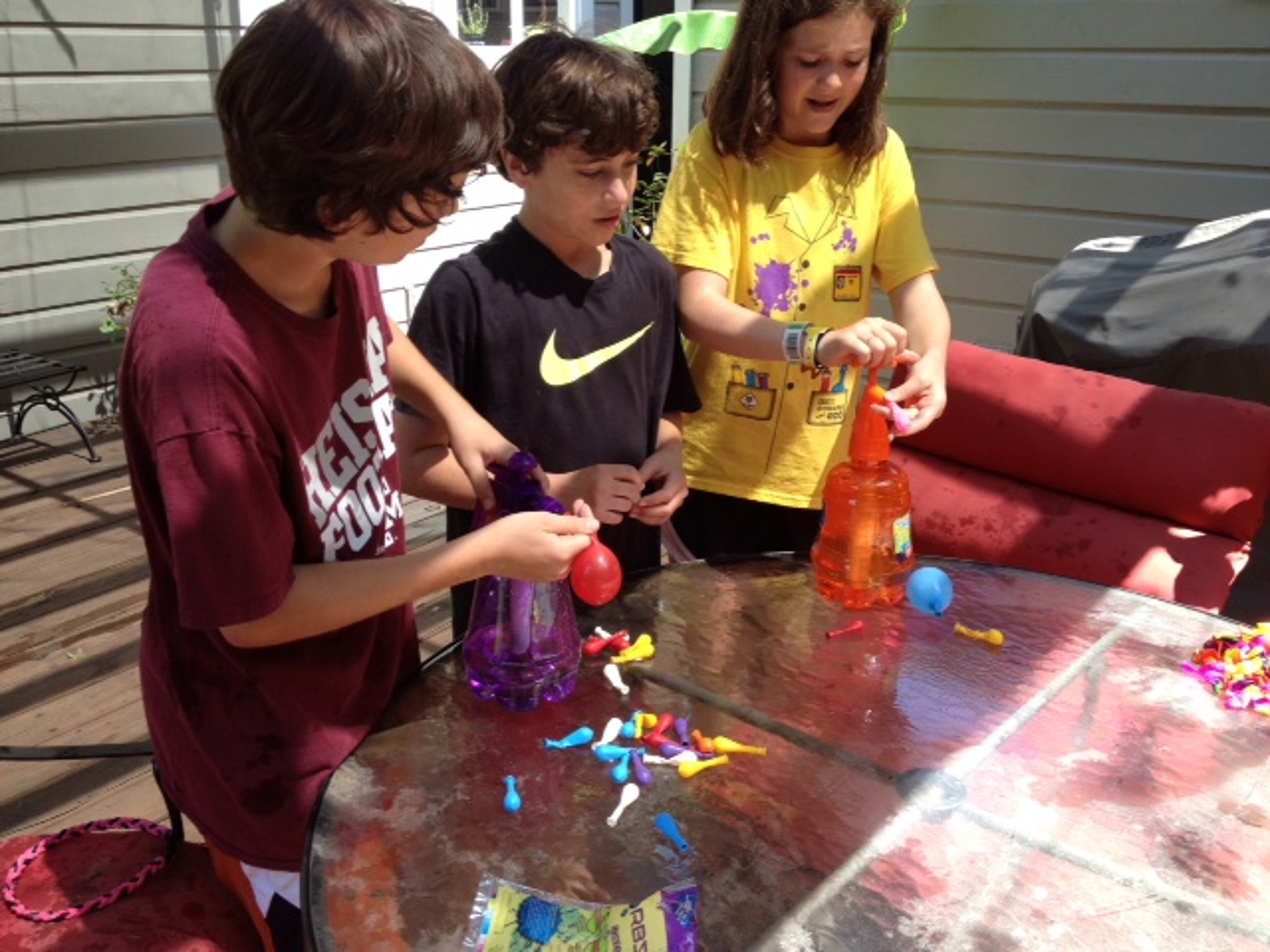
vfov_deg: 40.7
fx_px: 1284
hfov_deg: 52.6
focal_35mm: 35
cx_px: 635
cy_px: 476
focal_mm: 4.28
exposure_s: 1/227
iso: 50
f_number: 2.4
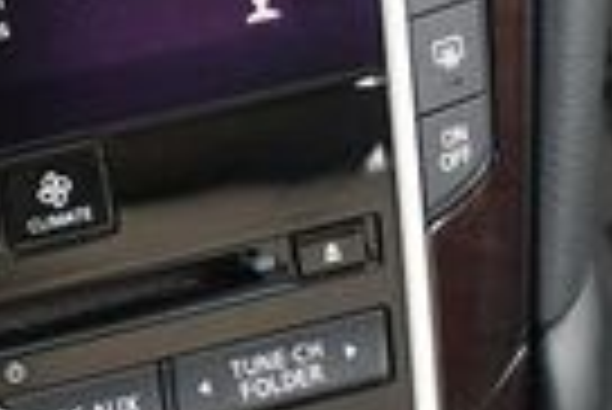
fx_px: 2893
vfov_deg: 7.7
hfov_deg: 11.7
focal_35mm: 170
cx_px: -234
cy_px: -415
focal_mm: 18
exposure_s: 1/250
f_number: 3.5
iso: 720
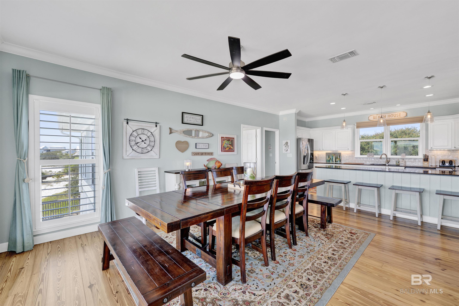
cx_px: 230
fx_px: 178
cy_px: 153
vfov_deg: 81.2
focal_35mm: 14
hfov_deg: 104.3
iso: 400
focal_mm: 14
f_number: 11
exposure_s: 1/13
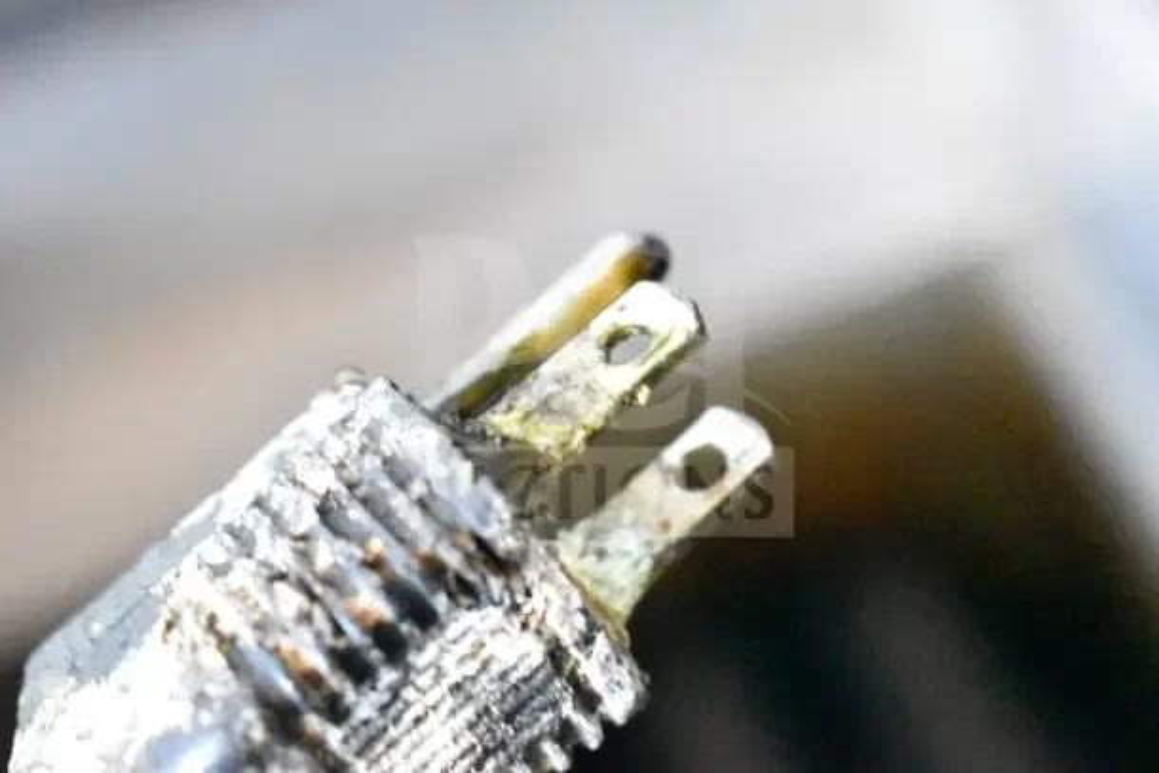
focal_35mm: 82
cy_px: 386
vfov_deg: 16.6
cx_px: 580
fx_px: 2657
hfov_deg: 24.6
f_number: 5.6
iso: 25600
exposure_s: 1/80
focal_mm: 55
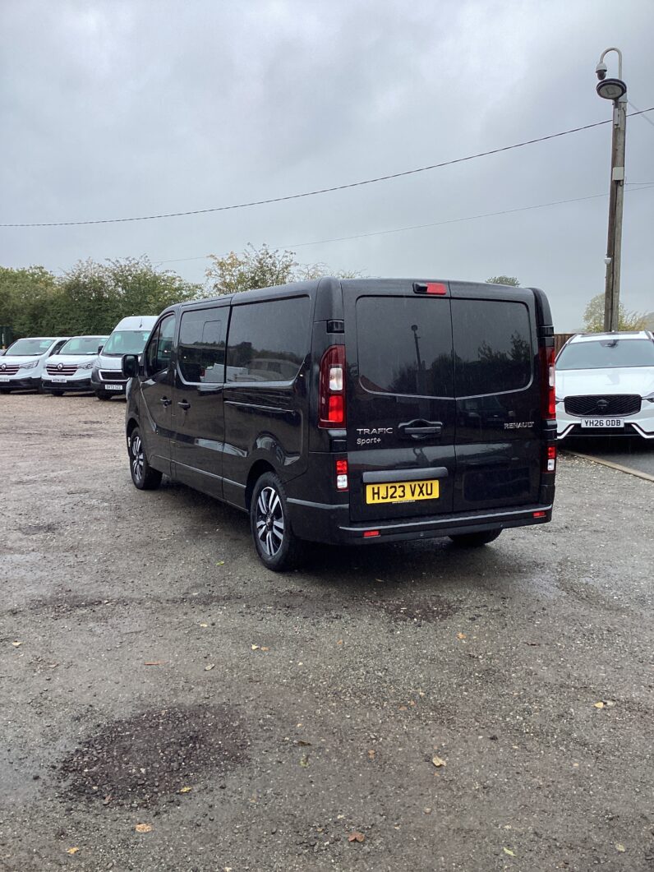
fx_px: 781
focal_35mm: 31
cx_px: 327
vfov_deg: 58.3
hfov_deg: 45.5
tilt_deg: -6.2
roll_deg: +0.3
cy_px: 436
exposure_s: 1/241
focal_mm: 3.3
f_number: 2.4
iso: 25
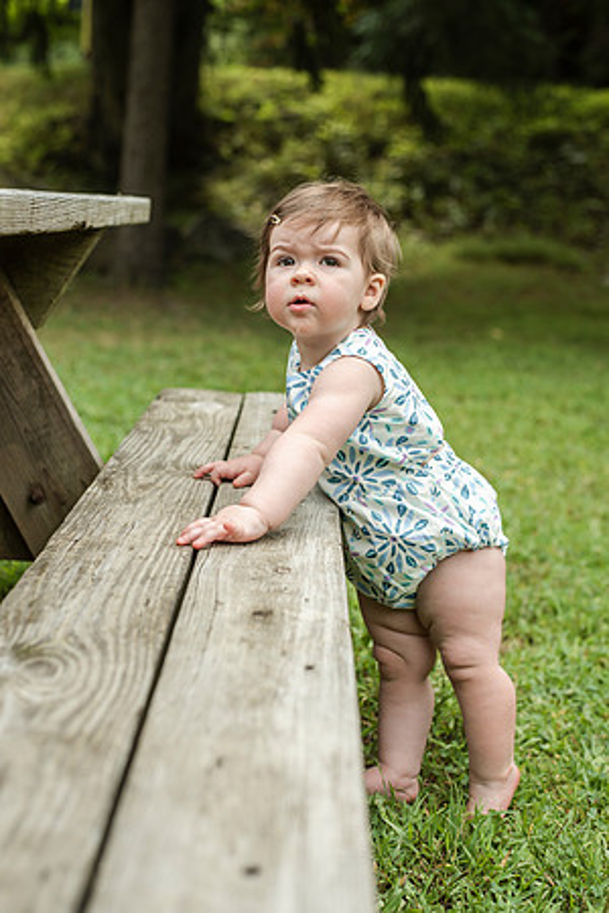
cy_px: 456
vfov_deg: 39.6
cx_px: 304
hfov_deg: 27.0
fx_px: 1269
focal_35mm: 50
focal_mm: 50
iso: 400
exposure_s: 1/1250
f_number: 3.5
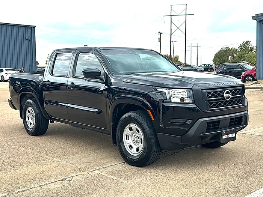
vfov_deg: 37.7
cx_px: 132
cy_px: 98
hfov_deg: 49.0
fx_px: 289
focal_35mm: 38
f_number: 1.78
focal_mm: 6.86
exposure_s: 1/1887
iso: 80
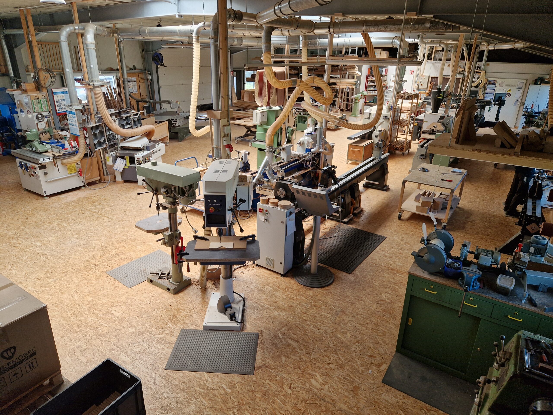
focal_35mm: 23
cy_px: 208
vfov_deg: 58.9
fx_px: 367
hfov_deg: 73.9
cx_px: 276
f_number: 1.8
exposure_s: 1/180
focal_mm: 5.4
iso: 50
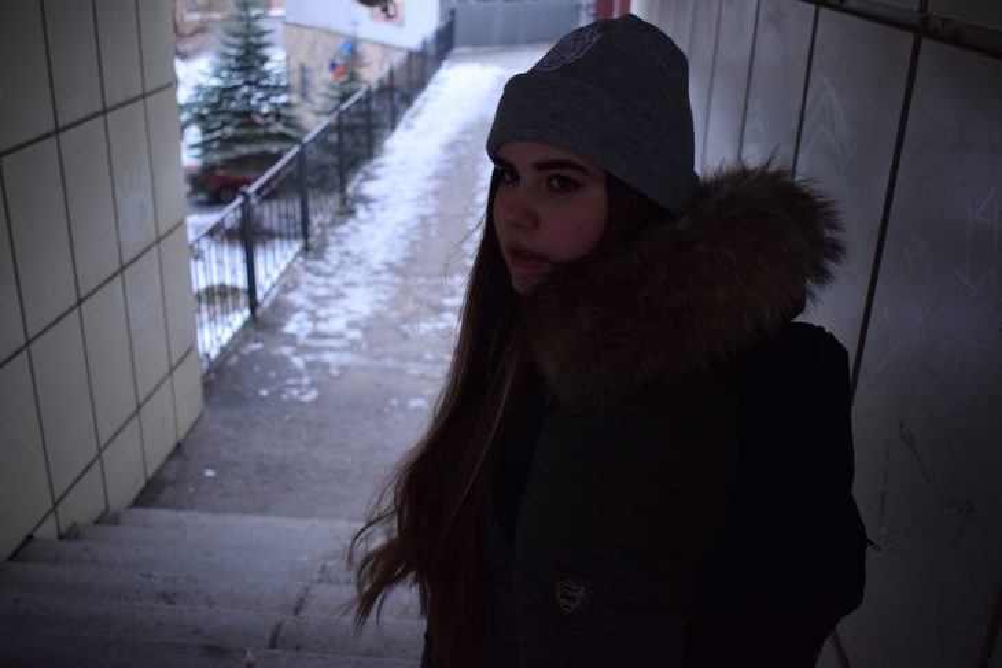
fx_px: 960
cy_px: 334
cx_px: 501
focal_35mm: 34
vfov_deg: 38.4
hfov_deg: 55.1
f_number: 3.8
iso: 800
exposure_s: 1/80
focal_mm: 23
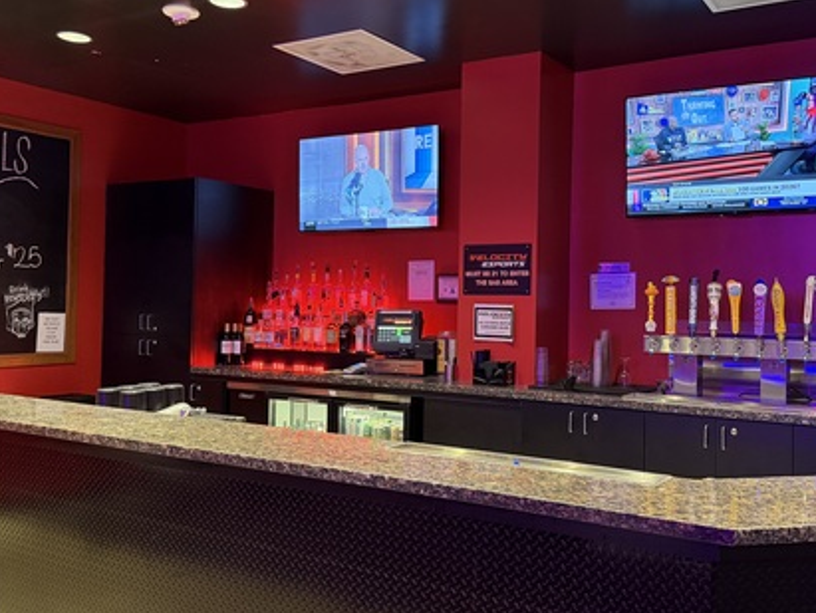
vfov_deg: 40.7
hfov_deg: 52.5
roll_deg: -0.5
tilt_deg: +0.7
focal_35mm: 35
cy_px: 286
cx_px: 447
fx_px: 826
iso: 640
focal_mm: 6.76
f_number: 1.78
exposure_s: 1/38
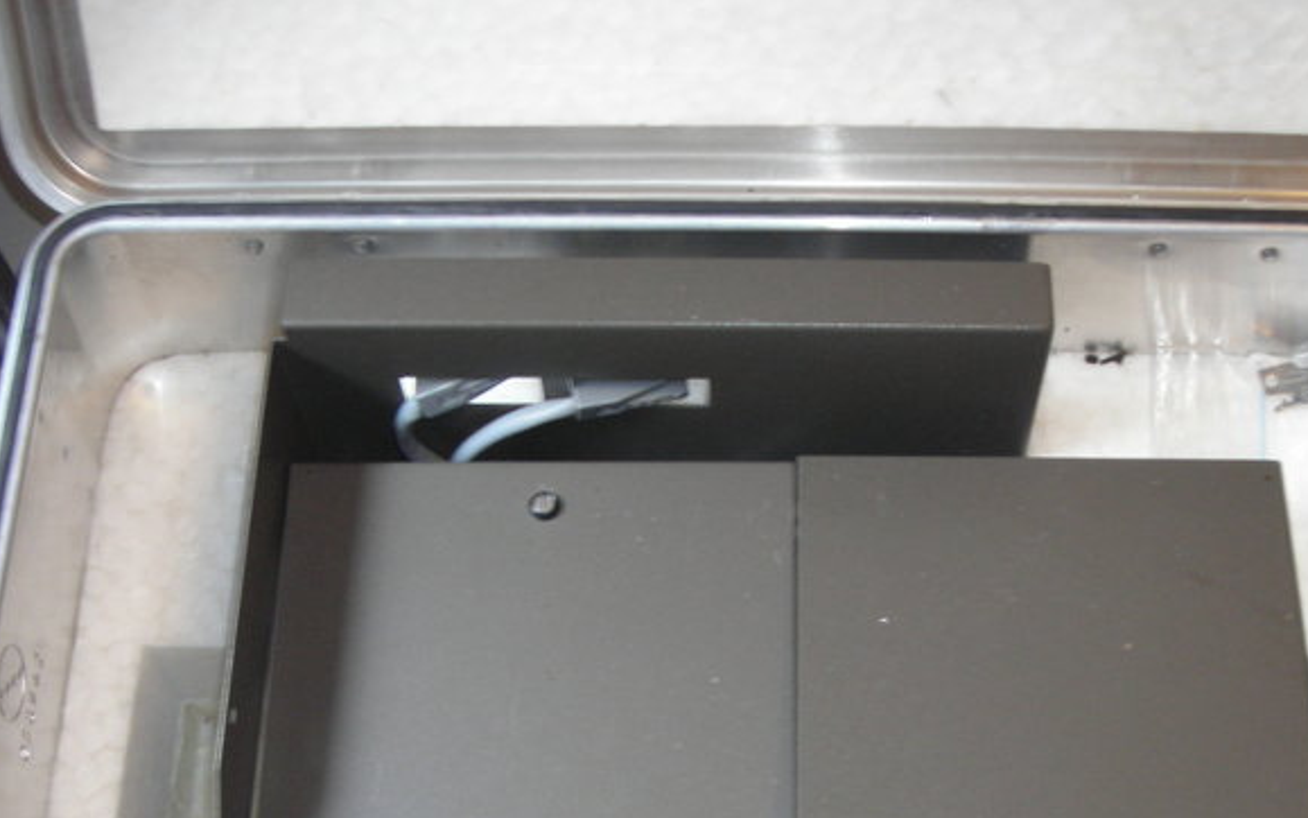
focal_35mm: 60
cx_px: 831
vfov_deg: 21.5
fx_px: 2139
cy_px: 599
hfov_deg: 33.8
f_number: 3.3
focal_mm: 6.8
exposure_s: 1/6
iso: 200
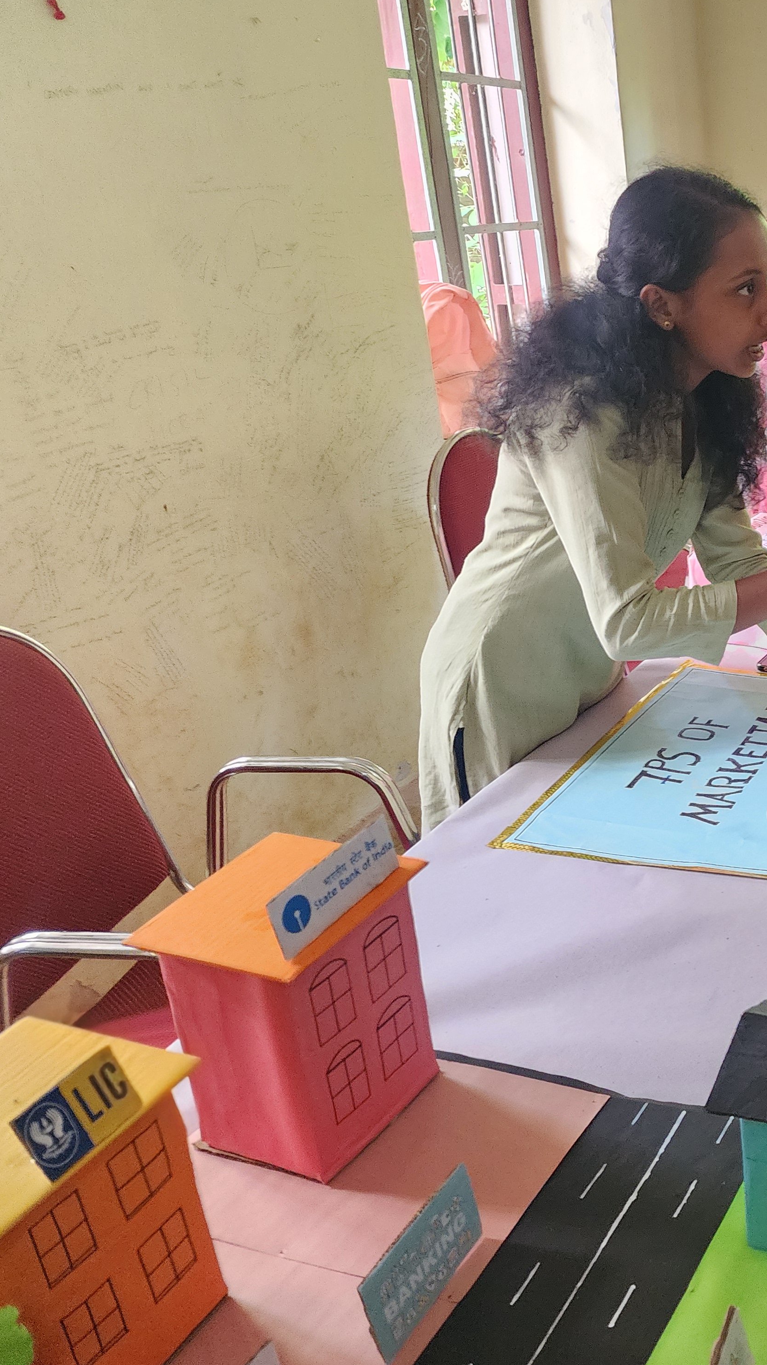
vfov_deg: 58.0
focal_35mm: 34
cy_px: 675
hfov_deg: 30.1
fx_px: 1229
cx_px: 894
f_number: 1.8
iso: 800
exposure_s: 1/100
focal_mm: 6.4
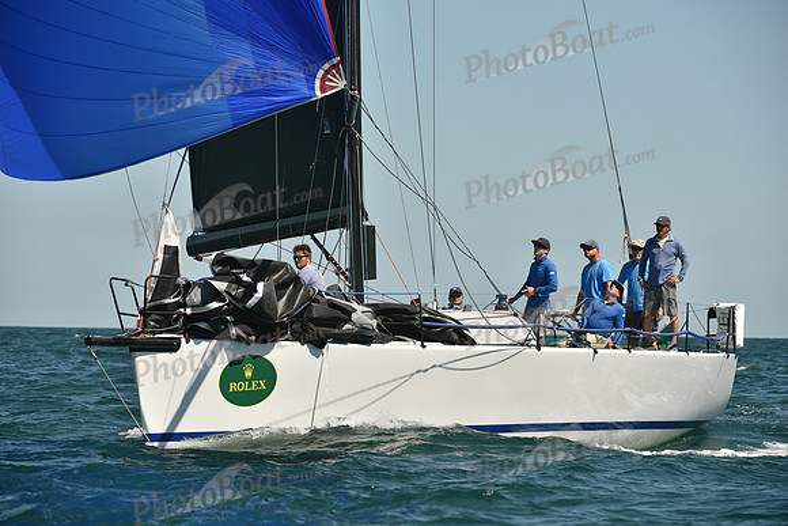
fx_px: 5254
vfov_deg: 5.7
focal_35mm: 240
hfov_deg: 8.6
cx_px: 394
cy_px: 263
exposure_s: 1/1250
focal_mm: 240
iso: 250
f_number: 7.1
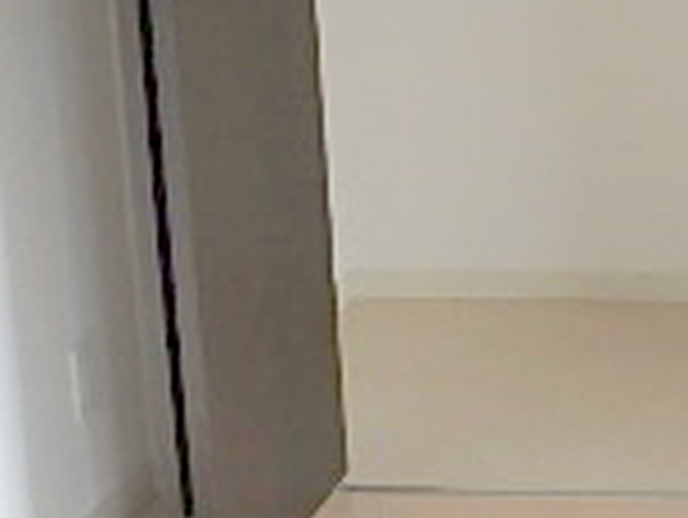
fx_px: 1750
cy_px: -77
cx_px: 1048
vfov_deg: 16.2
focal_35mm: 88
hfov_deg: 19.3
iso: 125
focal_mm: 3.7
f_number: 3.5
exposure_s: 1/80
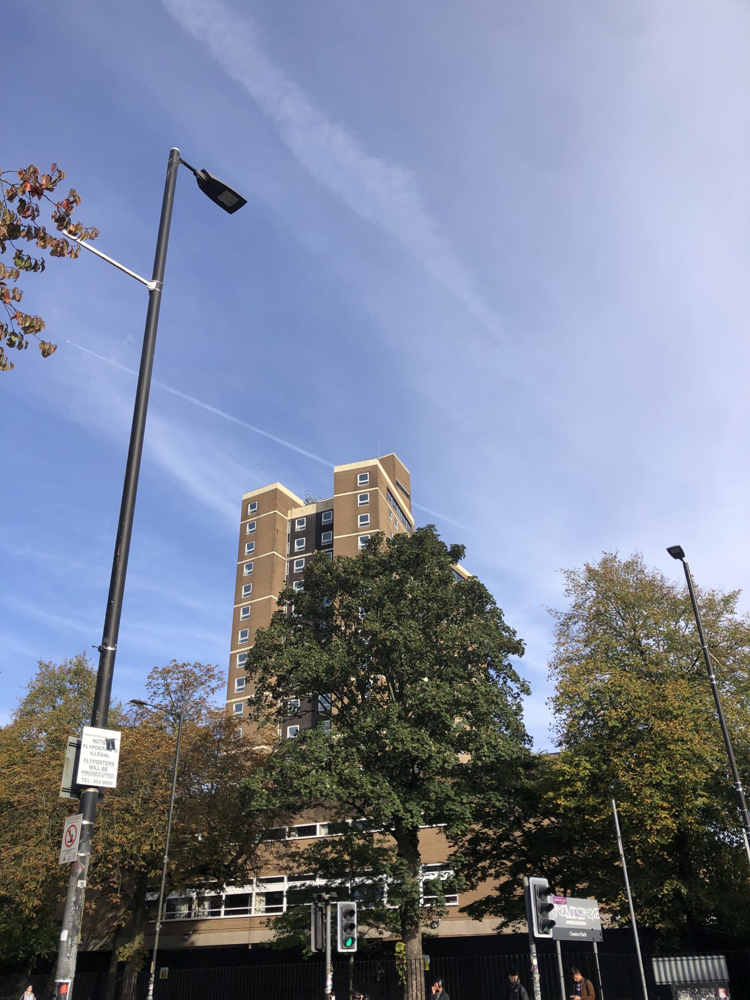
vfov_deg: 63.4
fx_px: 809
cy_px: 500
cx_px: 375
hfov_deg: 49.7
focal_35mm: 28
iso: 20
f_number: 1.8
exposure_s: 1/1567
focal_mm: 3.99
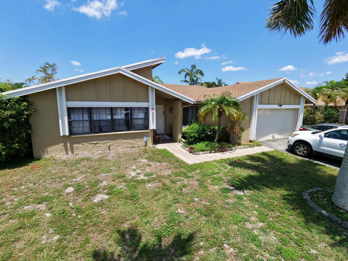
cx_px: 174
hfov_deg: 94.5
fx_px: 161
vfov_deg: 78.1
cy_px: 130
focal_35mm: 16
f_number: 2.2
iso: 100
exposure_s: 1/800
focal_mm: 3.05
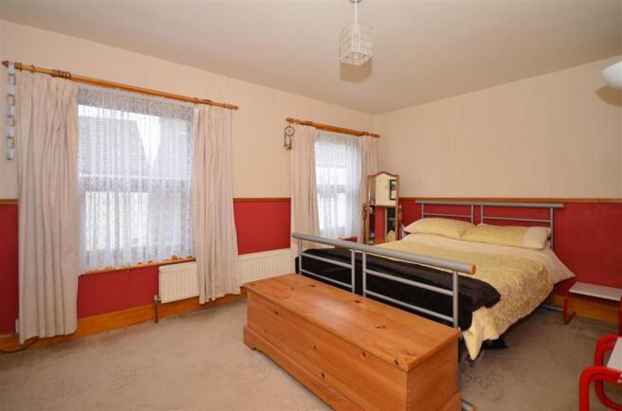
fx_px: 259
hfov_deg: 100.5
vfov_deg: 77.0
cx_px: 311
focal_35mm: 15
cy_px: 206
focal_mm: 10
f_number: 4
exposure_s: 1/15
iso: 100
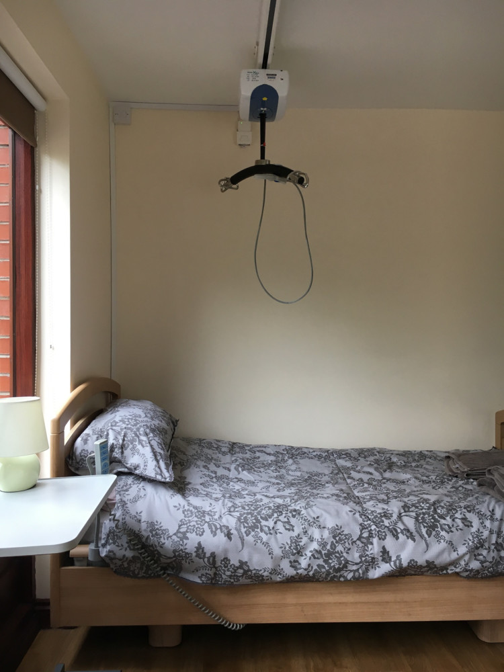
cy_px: 336
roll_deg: -0.3
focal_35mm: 29
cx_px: 252
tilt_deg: -0.2
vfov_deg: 61.7
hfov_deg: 48.2
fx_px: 563
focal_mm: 4.15
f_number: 2.2
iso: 25
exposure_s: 1/33
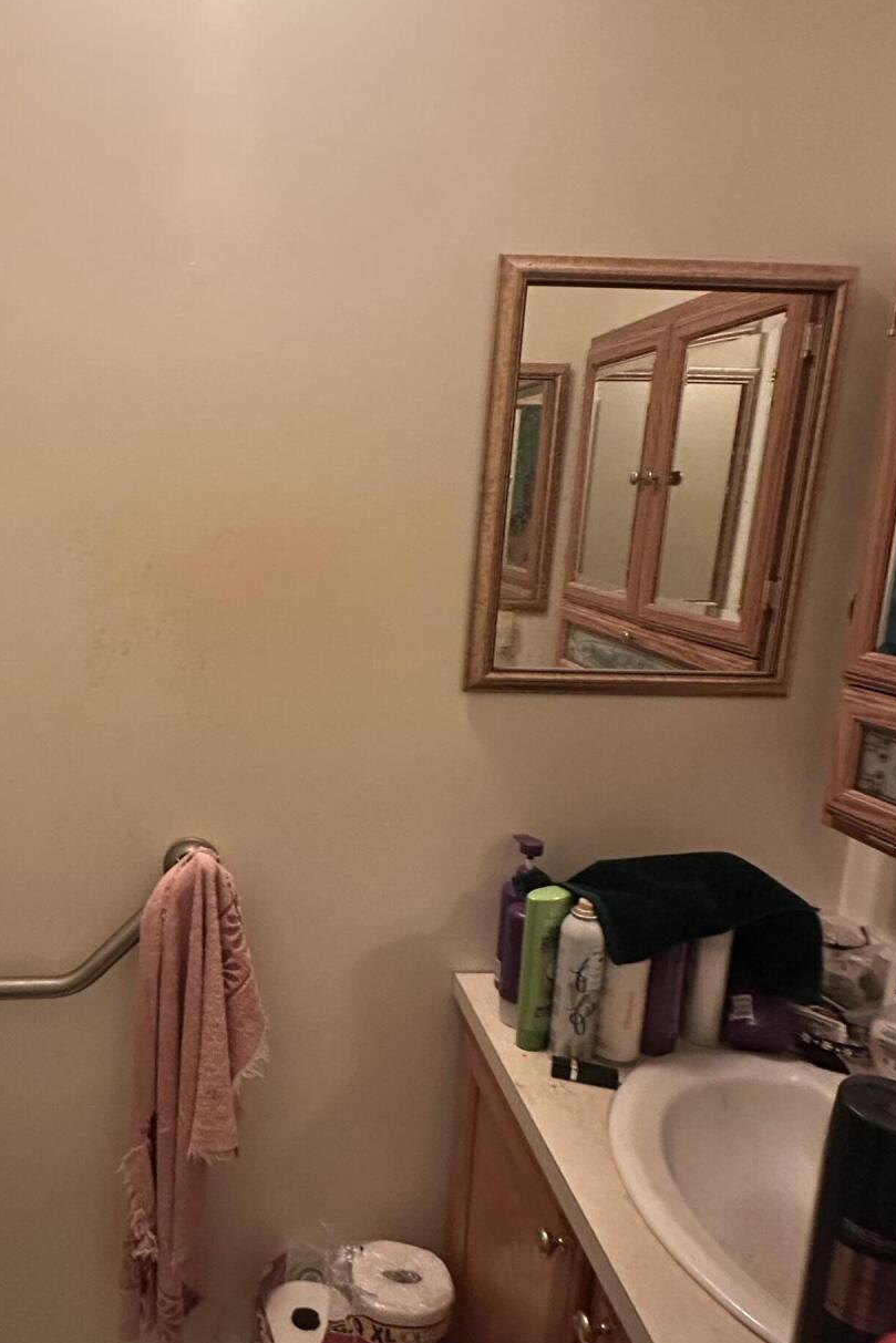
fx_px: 896
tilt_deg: -12.1
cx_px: 226
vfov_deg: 73.7
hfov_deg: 51.0
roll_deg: -0.8
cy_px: 704
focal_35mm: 24
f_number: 2.2
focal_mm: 2.22
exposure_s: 1/60
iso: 800
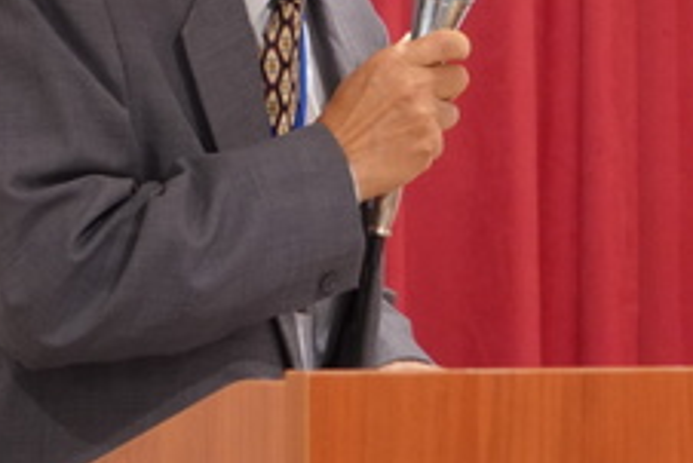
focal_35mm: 217
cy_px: 29
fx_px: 4180
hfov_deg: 9.5
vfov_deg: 6.3
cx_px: 484
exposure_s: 1/50
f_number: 2.8
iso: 800
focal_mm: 25.7
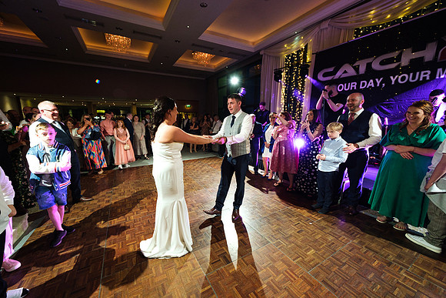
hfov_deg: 108.1
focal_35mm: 13
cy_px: 148
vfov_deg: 85.4
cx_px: 209
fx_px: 161
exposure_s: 1/160
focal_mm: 8
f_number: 2.8
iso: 640
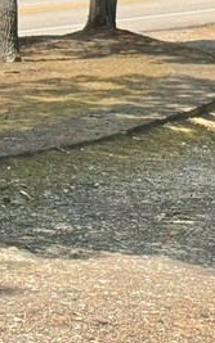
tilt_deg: -2.3
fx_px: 1827
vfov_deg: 10.6
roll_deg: -1.1
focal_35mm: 195
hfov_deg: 6.7
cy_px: -19
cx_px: 67
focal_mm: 6.76
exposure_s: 1/3257
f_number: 1.78
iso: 64
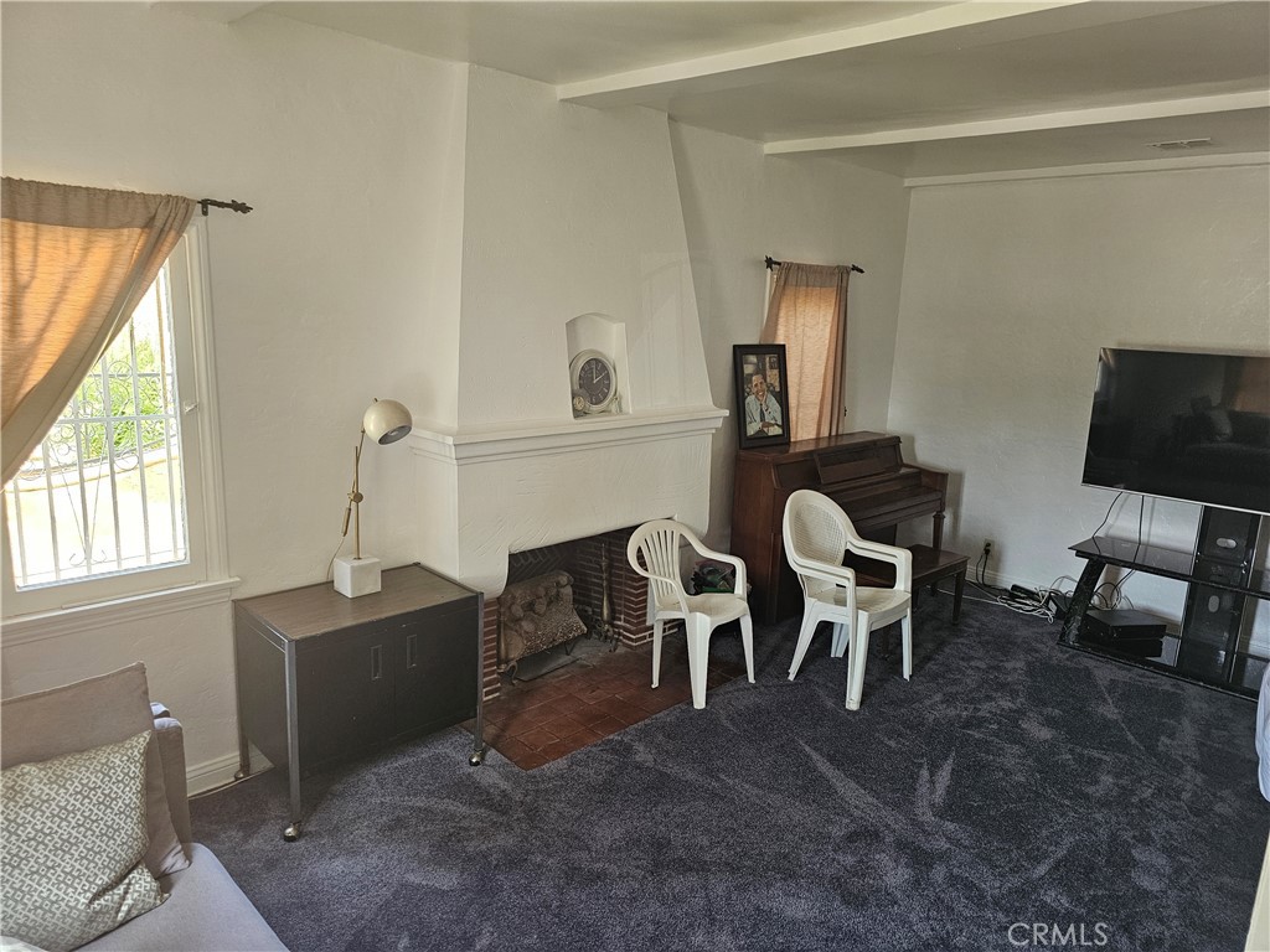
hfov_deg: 73.9
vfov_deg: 58.9
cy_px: 476
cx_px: 635
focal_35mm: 23
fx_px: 844
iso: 250
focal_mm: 6.3
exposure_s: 1/120
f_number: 1.7
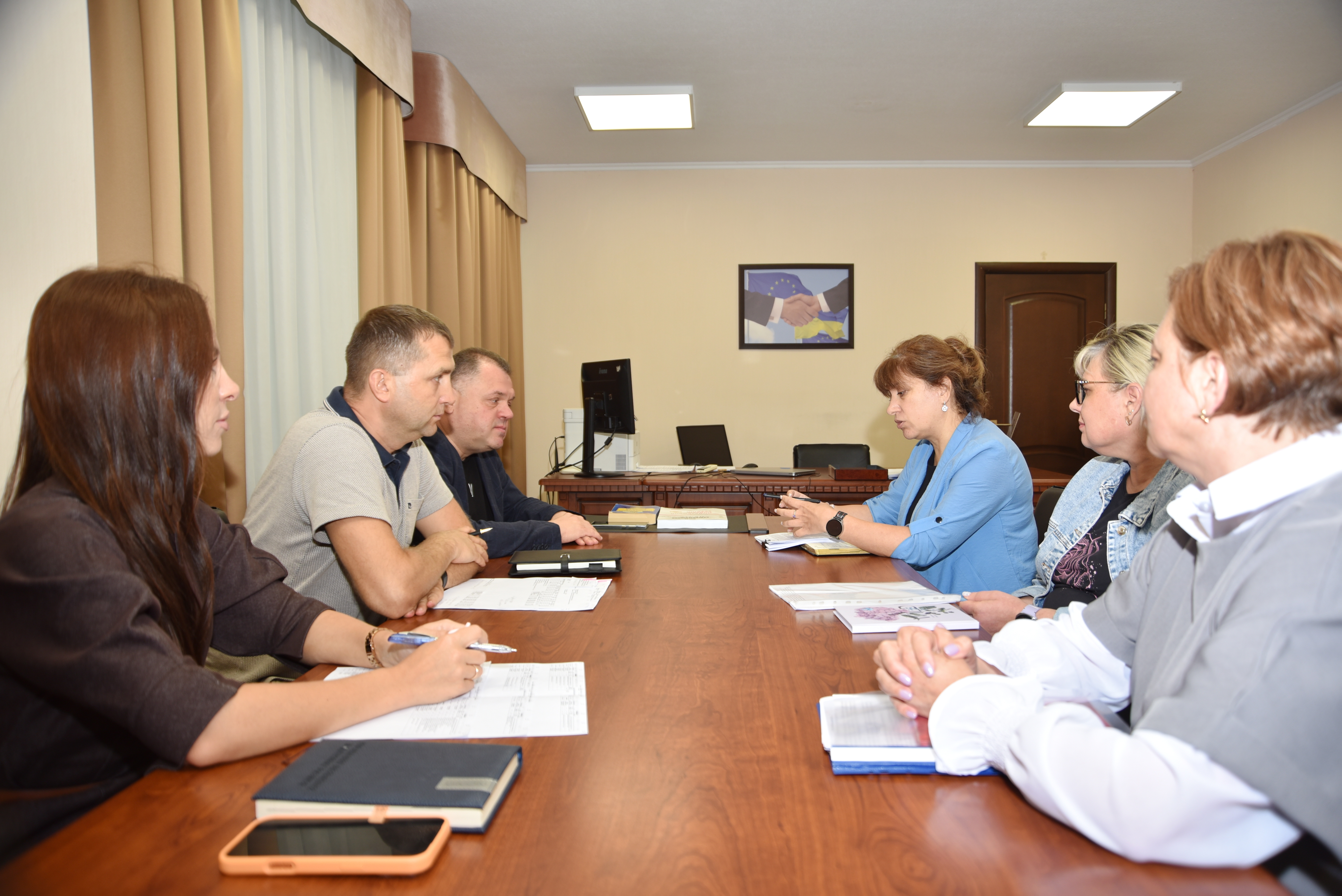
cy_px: 448
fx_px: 895
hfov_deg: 73.7
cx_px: 671
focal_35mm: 24
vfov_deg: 53.2
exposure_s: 1/60
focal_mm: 24
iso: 250
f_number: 5
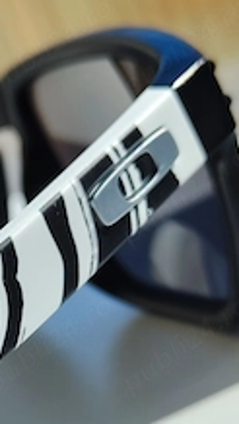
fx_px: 1057
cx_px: -19
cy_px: 377
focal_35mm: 94
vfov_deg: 22.2
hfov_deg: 12.7
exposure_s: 1/1823
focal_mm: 5.59
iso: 50
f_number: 1.88
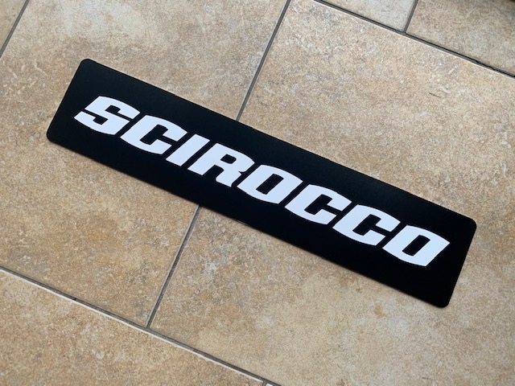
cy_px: 193
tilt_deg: -83.7
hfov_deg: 67.3
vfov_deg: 53.1
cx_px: 258
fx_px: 387
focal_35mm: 26
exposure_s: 1/118
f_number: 1.8
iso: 100
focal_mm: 4.25
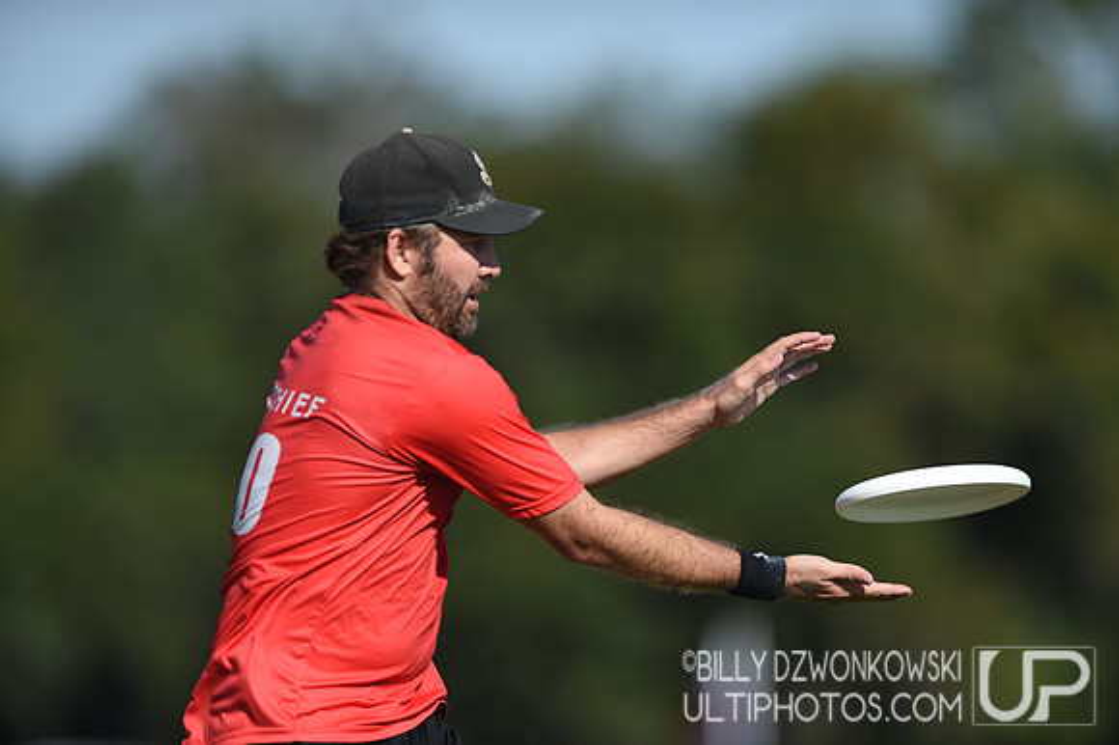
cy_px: 372
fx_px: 12426
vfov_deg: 3.4
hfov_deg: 5.2
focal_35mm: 400
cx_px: 560
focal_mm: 400
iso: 100
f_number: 3.5
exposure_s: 1/2500
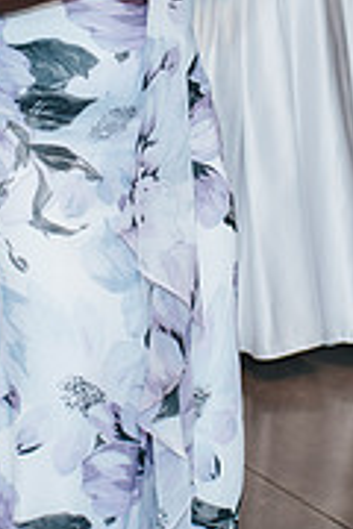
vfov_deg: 15.5
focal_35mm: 131
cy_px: 71
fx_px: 1927
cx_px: 155
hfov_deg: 10.5
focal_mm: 35
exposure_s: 1/160
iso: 450
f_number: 2.8
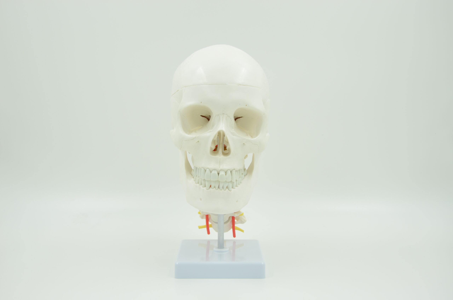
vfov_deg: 28.0
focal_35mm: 48
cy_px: 150
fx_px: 603
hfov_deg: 41.2
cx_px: 226
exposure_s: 1/80
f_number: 8
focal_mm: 32
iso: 200
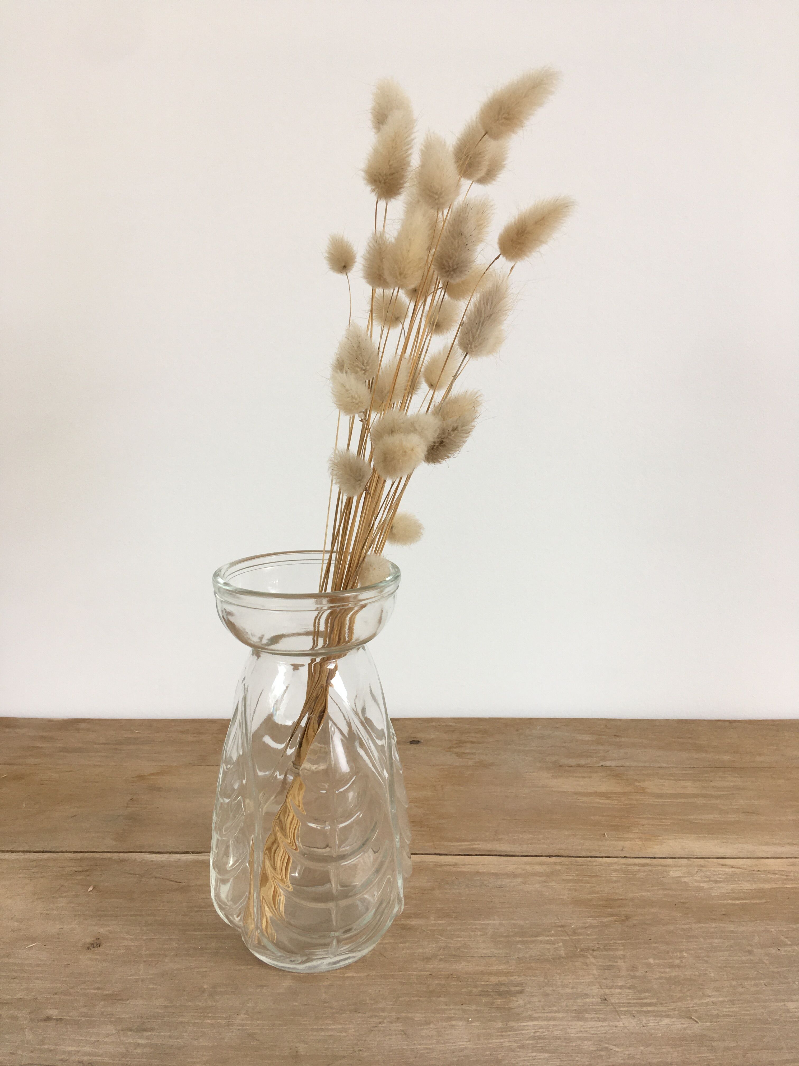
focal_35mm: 29
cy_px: 533
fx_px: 892
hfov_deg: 48.2
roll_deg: -0.3
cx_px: 400
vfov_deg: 61.7
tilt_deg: -11.6
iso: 32
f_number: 2.2
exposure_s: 1/50
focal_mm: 4.15
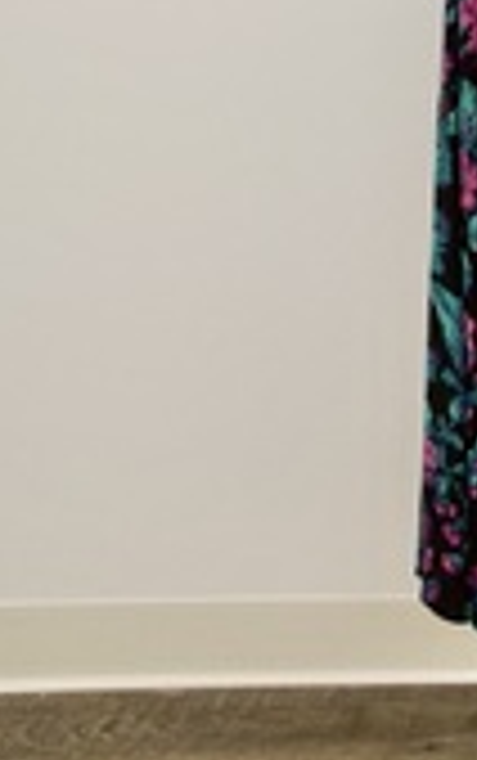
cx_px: 666
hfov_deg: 13.4
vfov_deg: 20.3
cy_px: -238
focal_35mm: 93
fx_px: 1937
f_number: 3.8
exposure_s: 1/200
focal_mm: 23
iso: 1600
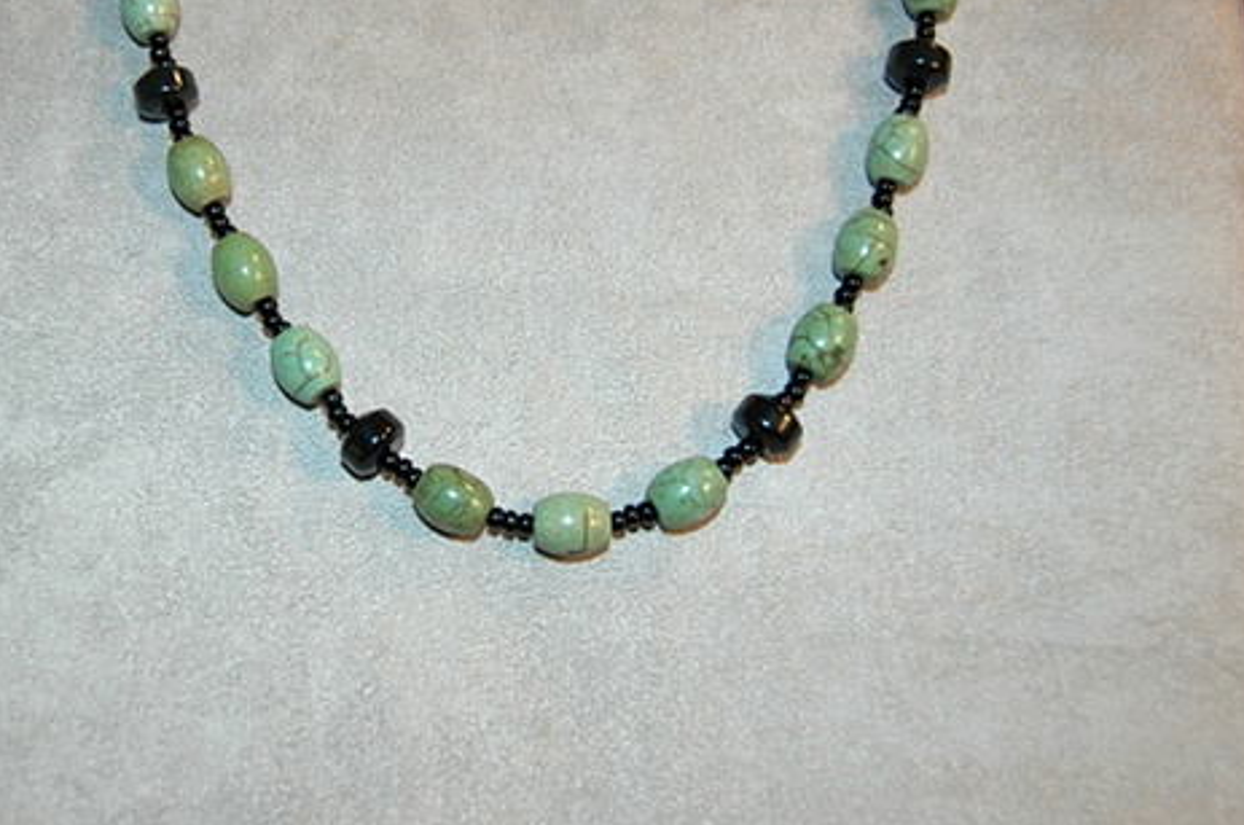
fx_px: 1645
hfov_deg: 41.0
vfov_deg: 28.0
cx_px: 441
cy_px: 284
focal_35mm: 48
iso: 200
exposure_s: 1/60
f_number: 3.8
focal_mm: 23
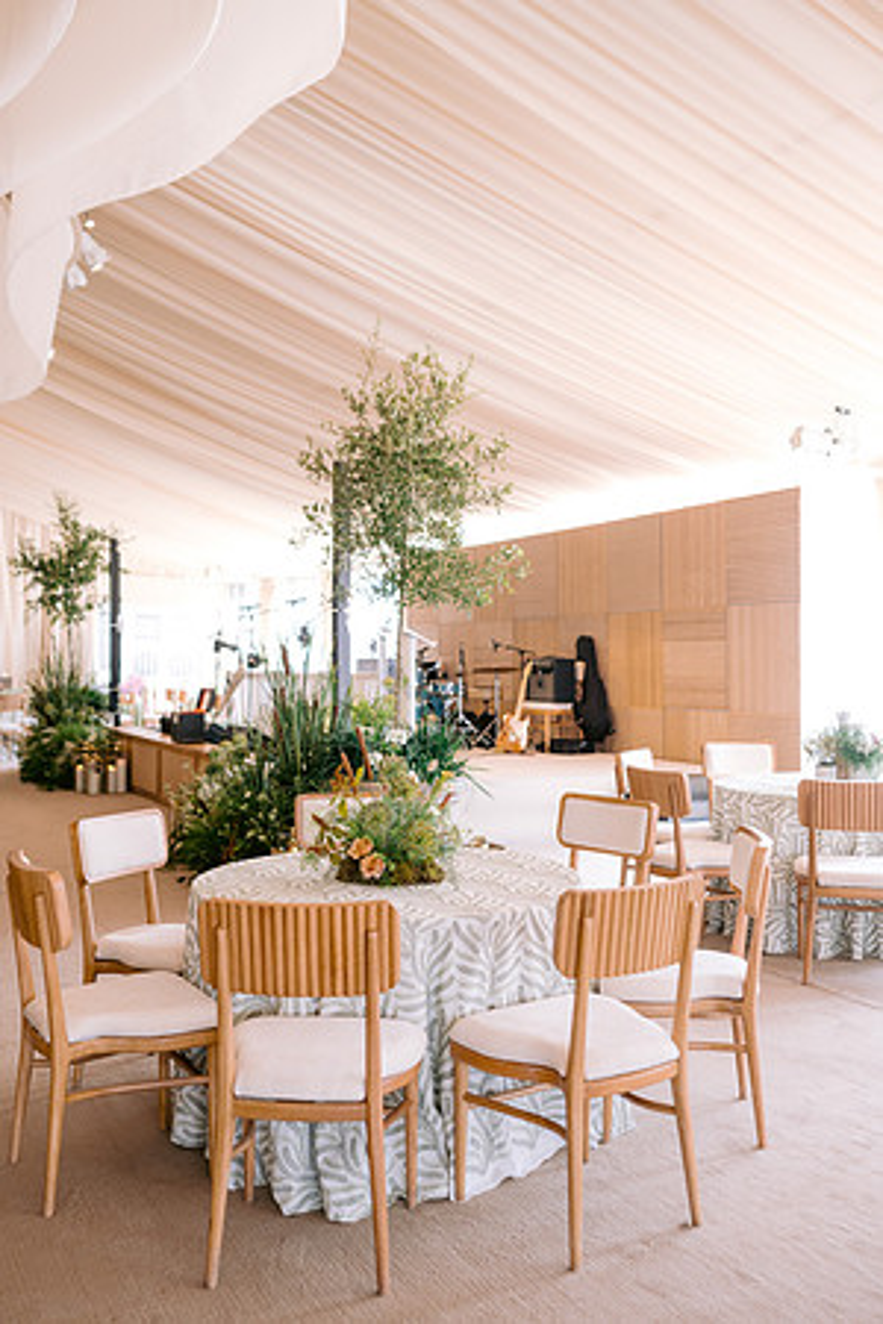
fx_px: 1288
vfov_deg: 54.4
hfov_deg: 37.9
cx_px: 442
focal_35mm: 35
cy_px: 662
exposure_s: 1/200
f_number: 2.8
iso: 400
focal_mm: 35
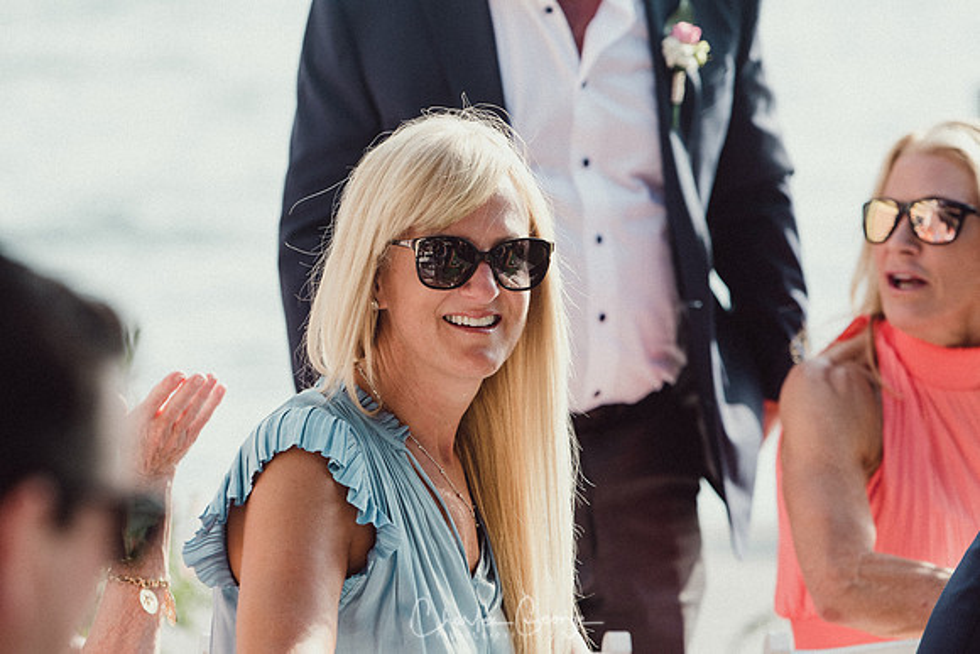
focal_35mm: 262
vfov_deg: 5.2
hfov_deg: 7.8
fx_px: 7147
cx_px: 490
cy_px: 327
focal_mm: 175
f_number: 4
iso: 200
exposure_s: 1/800
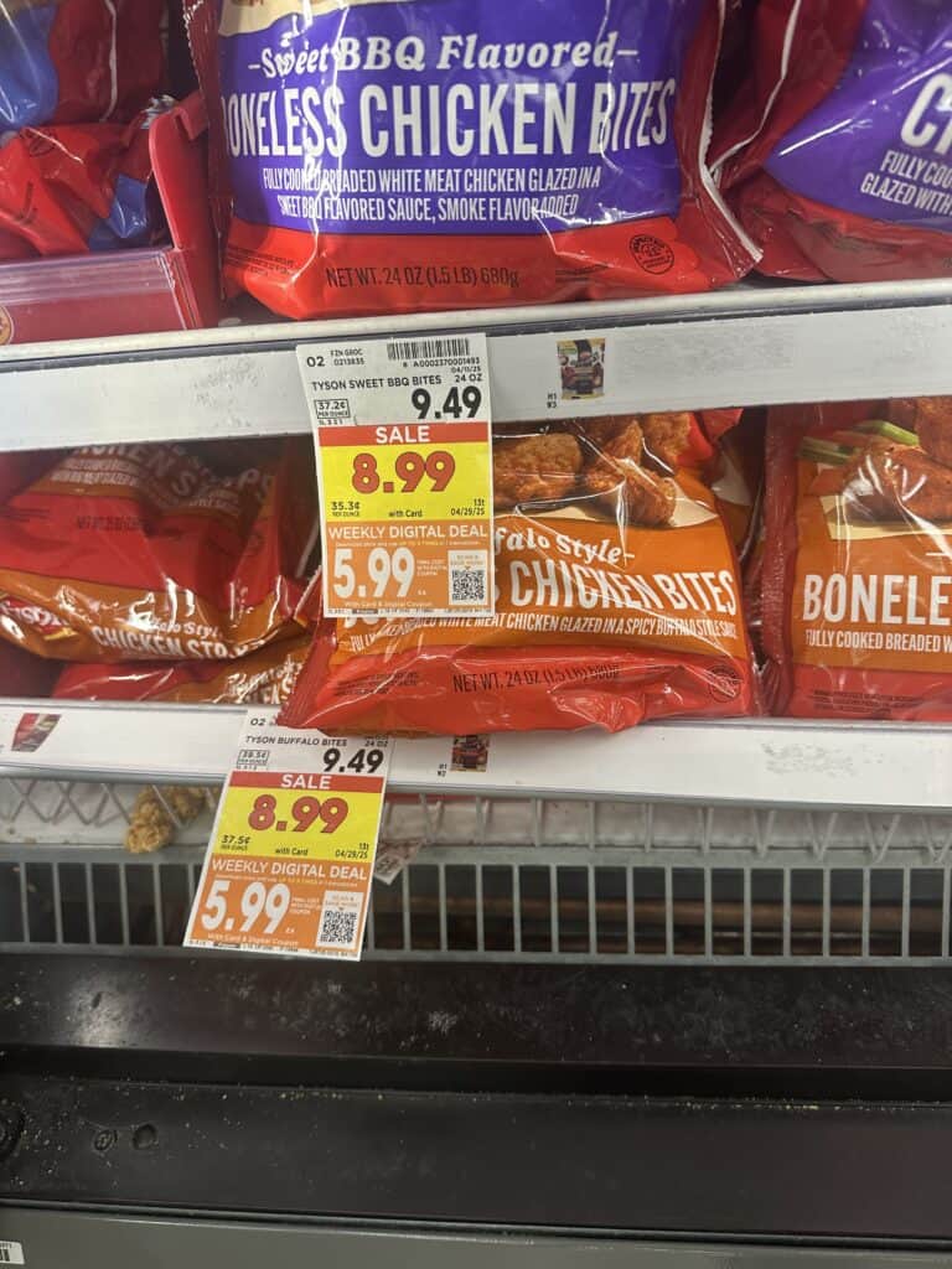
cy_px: 634
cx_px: 476
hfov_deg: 56.8
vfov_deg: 71.6
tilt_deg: -41.7
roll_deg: +4.2
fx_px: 880
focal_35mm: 24
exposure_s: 1/120
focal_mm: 6.86
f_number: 1.78
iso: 160
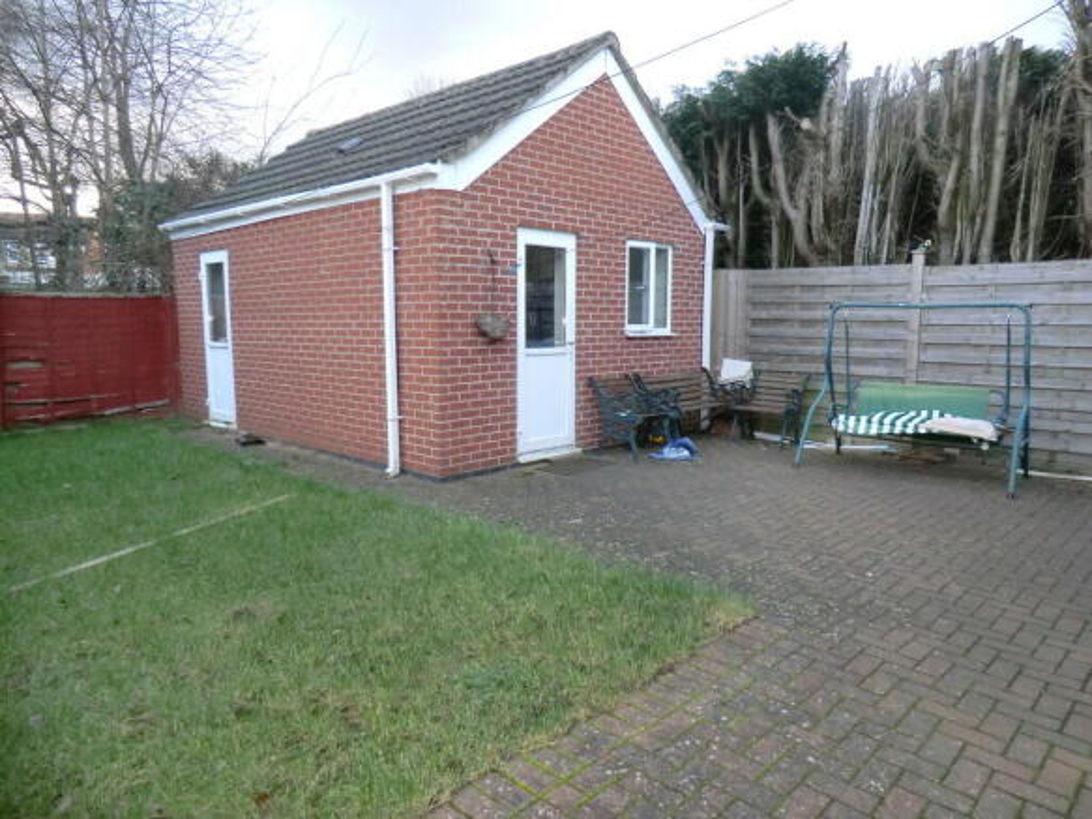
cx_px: 546
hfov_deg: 71.6
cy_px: 410
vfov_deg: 56.8
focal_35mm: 24
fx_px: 757
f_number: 3.2
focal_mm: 4.3
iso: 400
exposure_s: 1/60
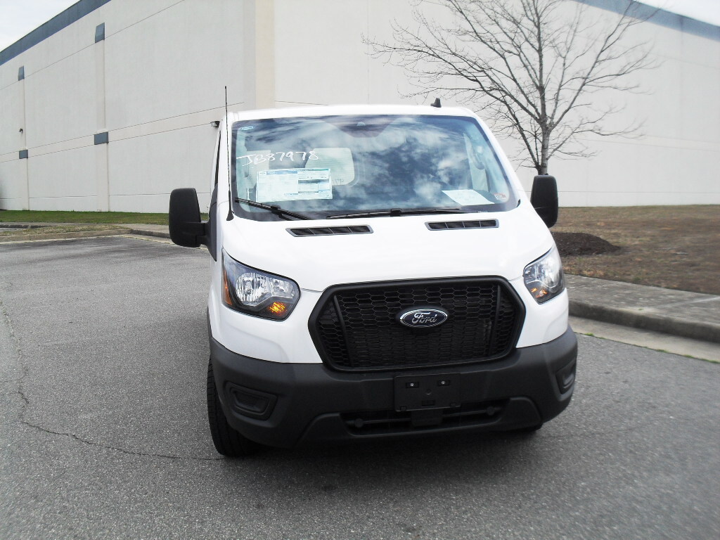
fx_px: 728
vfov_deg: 40.7
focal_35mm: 35
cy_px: 270
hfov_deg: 52.6
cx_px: 360
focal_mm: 6.3
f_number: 8.4
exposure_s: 1/125
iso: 100
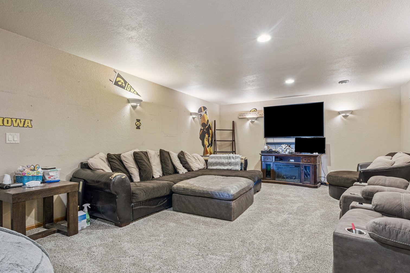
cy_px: 148
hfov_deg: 90.0
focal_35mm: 18
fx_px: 205
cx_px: 213
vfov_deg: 67.3
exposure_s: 1/1.67
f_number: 9
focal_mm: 16
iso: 400
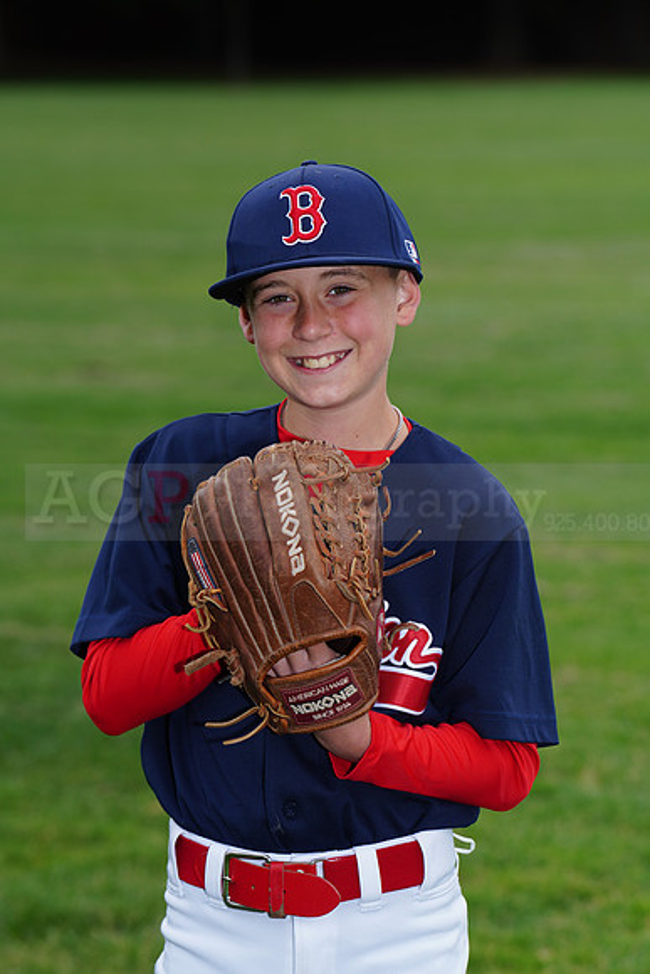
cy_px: 487
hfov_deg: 6.9
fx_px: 5413
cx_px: 325
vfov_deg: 10.3
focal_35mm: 200
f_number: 8
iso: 200
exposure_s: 1/200
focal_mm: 200
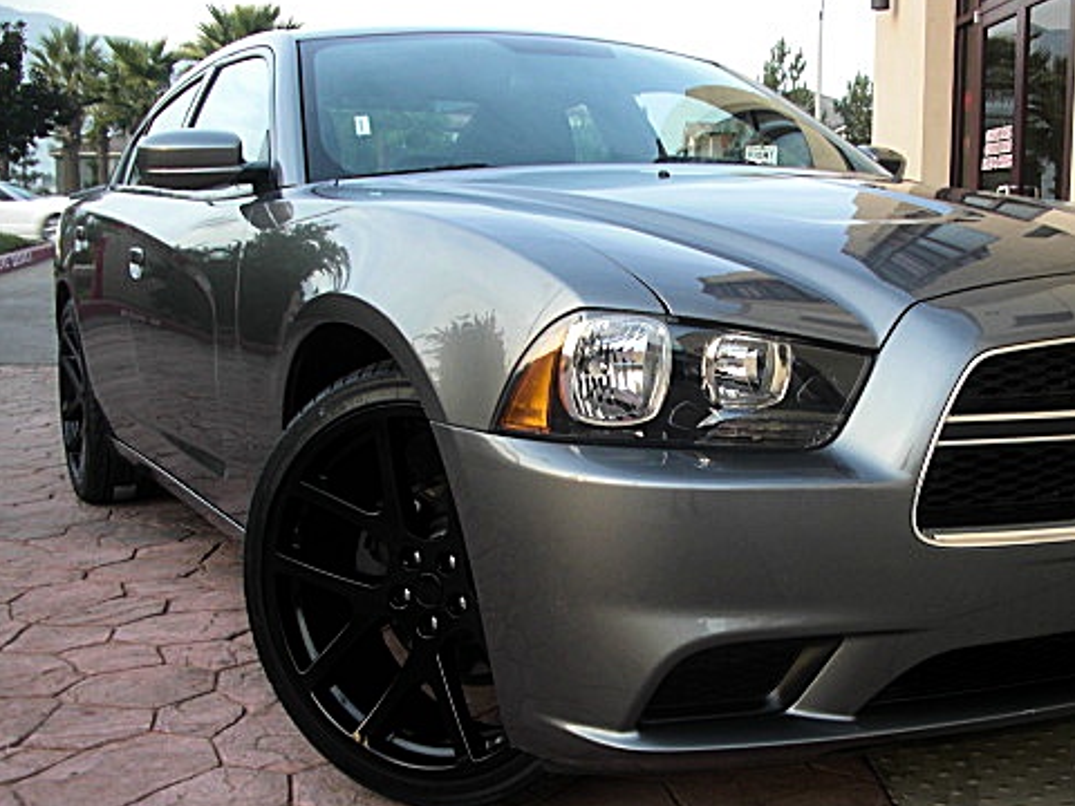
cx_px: 712
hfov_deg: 39.2
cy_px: 506
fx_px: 1491
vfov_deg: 30.1
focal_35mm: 48
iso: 50
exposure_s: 1/80
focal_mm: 6.3
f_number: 2.8
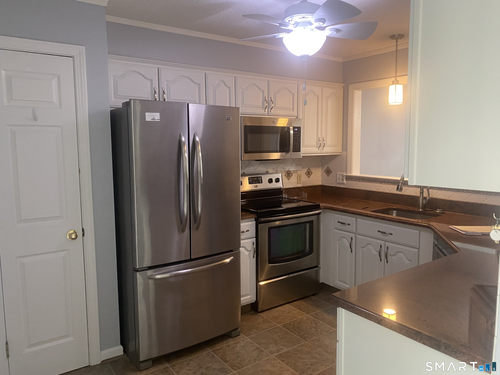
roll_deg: +1.4
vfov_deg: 53.1
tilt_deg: -5.6
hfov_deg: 67.3
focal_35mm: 26
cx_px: 250
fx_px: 376
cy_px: 188
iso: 320
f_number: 1.8
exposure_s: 1/60
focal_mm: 4.25
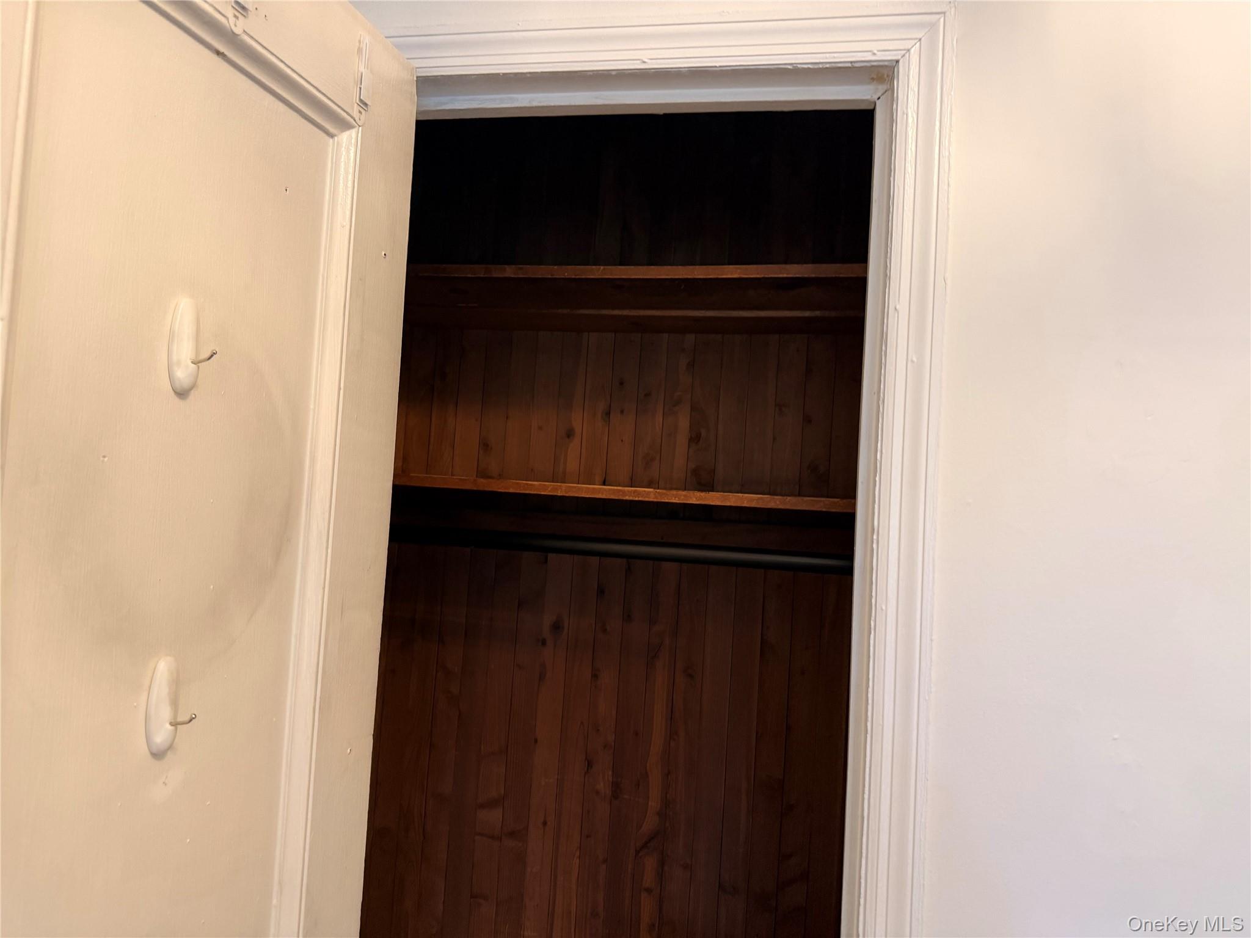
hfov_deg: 71.6
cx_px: 626
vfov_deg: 56.8
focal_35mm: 24
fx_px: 867
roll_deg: -2.5
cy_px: 469
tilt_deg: +3.2
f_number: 1.78
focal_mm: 6.76
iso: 250
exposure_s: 1/60
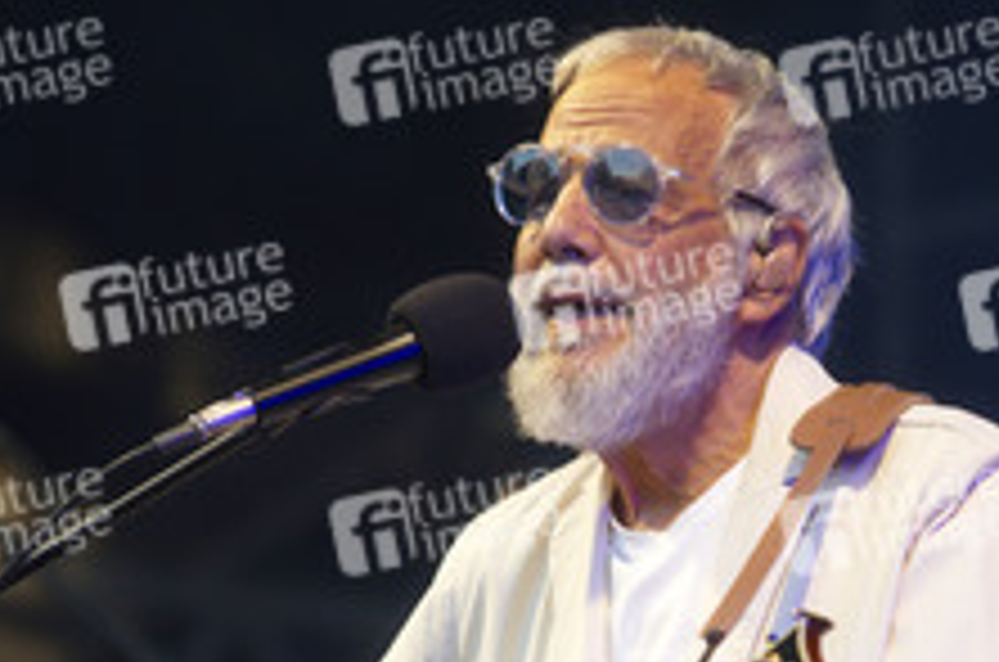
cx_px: 506
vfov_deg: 3.4
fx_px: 11270
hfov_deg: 5.1
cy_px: 635
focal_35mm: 407
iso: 800
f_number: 5
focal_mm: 200
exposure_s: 1/500
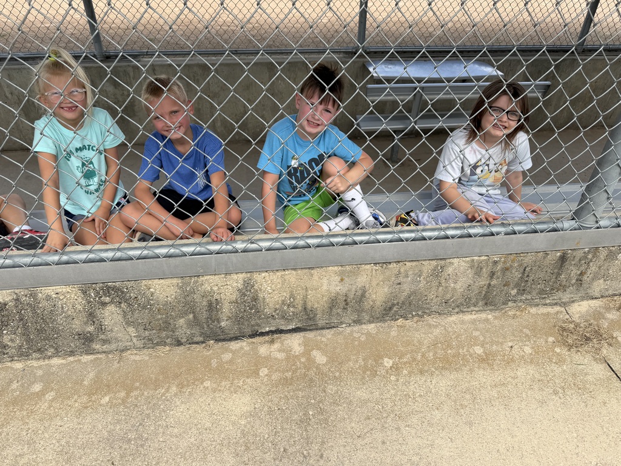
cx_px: 310
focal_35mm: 24
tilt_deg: -35.9
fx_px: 431
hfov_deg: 71.6
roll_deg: -1.5
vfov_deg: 56.8
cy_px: 233
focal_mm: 6.76
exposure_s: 1/1522
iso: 80
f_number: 1.78
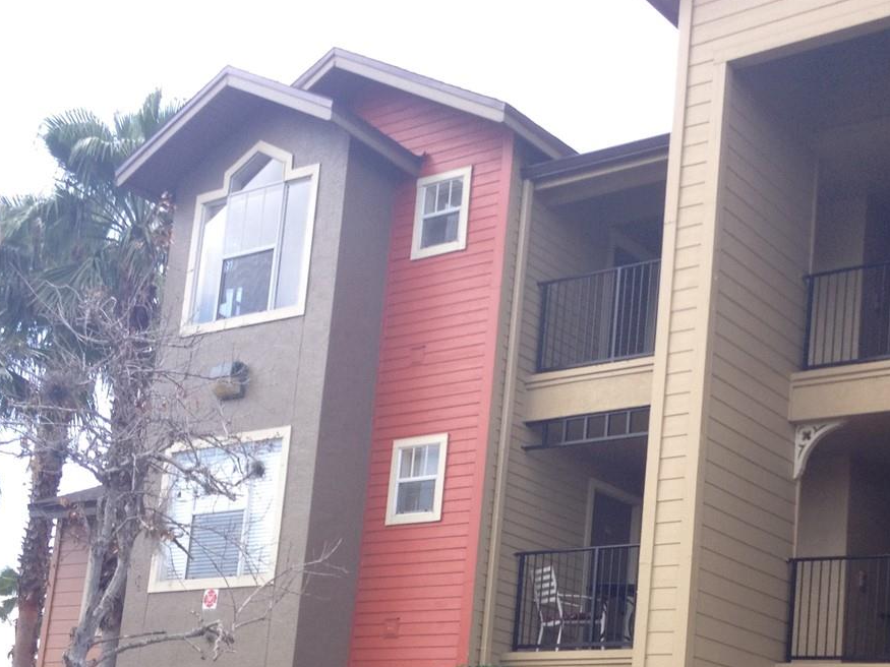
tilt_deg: +8.1
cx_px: 607
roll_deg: -5.6
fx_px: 1645
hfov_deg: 30.0
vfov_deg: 22.4
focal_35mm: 64
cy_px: 603
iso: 50
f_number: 2.4
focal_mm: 4.28
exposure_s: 1/415
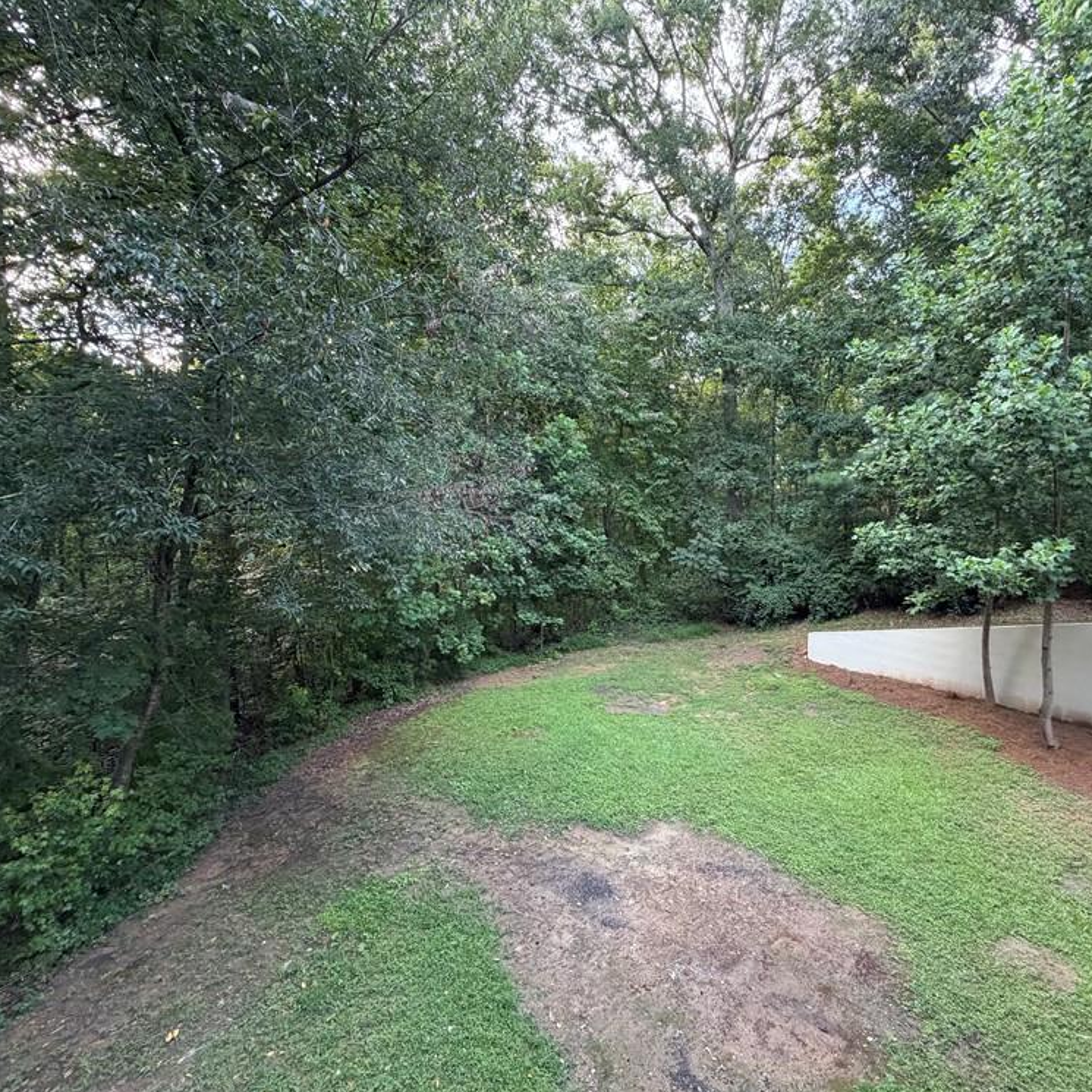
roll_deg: -0.6
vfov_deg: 84.0
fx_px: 607
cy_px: 538
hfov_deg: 83.7
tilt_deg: -2.1
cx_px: 605
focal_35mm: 17
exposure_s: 1/121
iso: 320
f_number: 2.2
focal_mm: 2.22
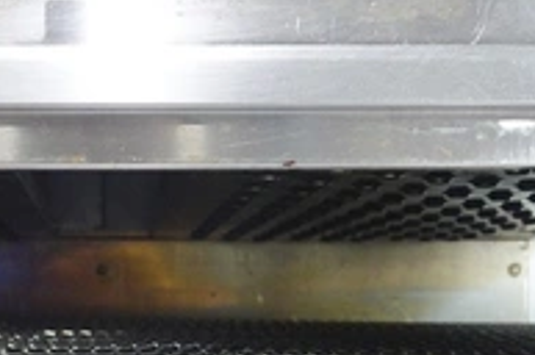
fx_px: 1261
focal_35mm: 85
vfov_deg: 15.8
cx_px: 97
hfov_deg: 23.6
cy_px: 311
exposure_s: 1/50
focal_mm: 15.28
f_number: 4
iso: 2000
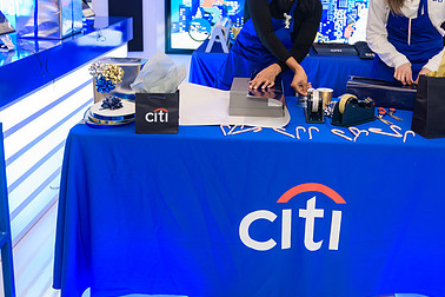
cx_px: 286
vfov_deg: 30.7
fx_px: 531
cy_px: 80
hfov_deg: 44.9
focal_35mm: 43
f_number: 3.2
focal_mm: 28
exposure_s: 1/125
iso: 800
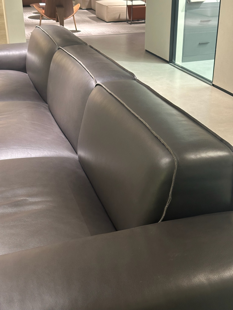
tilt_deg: -24.7
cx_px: 116
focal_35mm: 48
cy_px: 155
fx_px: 431
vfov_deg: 39.7
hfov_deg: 30.3
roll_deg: +0.3
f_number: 1.78
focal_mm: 6.86
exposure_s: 1/36
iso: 400
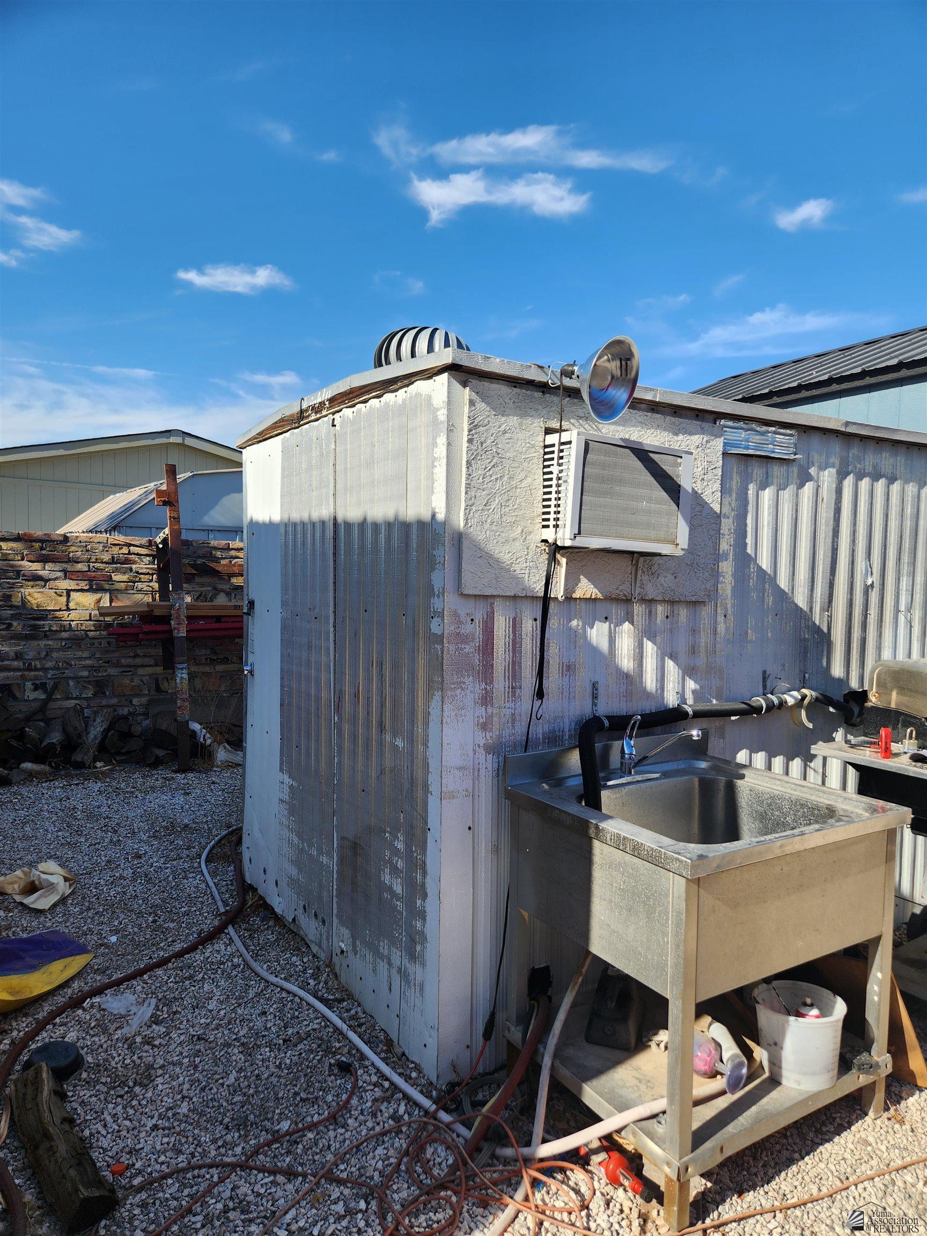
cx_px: 464
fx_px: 821
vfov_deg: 73.9
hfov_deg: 58.9
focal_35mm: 23
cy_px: 618
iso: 20
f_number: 1.8
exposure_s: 1/1154
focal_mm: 5.4
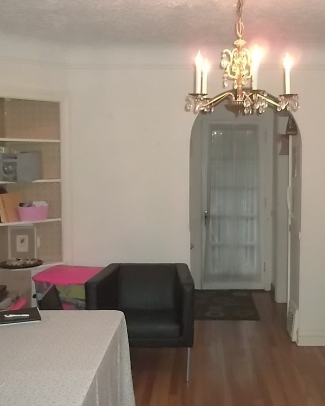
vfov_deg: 42.0
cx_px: 205
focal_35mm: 44
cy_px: 203
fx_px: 529
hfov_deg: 34.0
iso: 320
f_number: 3.3
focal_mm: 5.9
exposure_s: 1/30
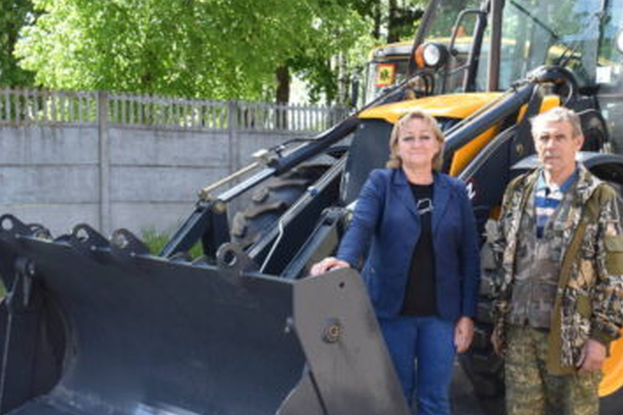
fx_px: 969
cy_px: 229
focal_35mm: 56
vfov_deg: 24.2
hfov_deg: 35.0
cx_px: 452
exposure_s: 1/250
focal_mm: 22
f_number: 8
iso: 400
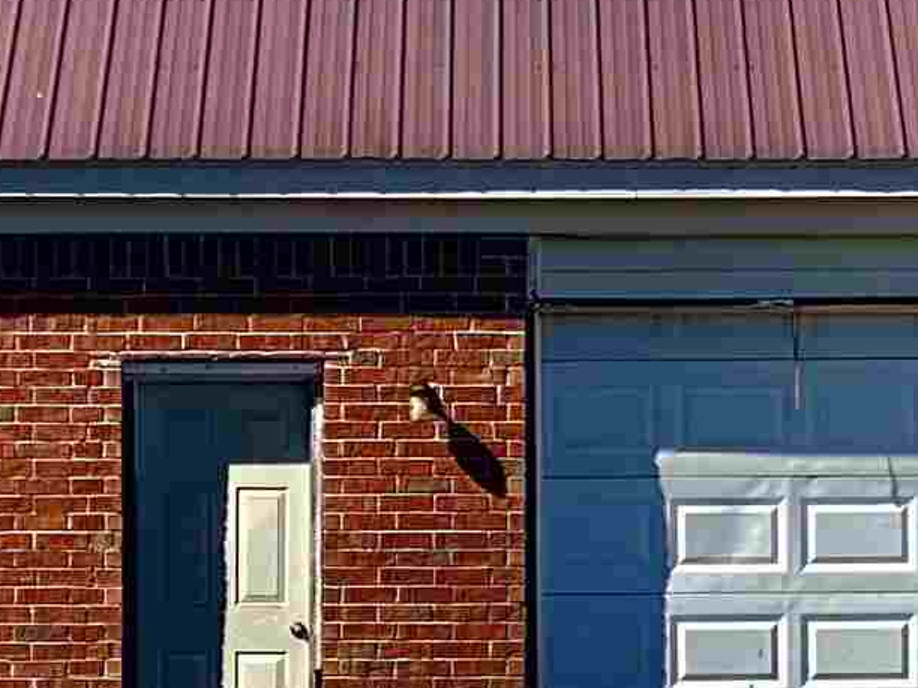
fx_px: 6922
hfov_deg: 7.6
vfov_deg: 5.7
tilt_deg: +0.0
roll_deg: +0.0
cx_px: 410
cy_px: 577
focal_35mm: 261
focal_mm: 6
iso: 20
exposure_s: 1/1199
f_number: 2
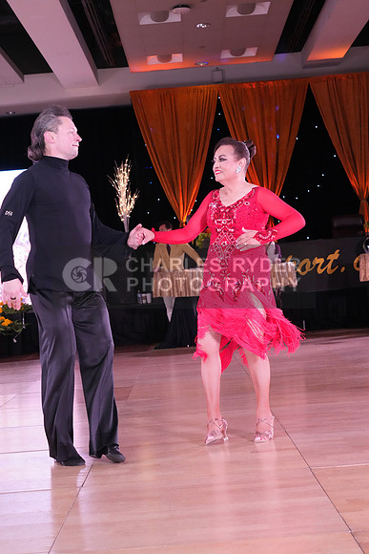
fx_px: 876
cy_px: 277
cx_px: 184
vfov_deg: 35.0
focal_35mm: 57
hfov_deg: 23.8
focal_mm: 57
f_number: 8
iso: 8000
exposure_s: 1/250
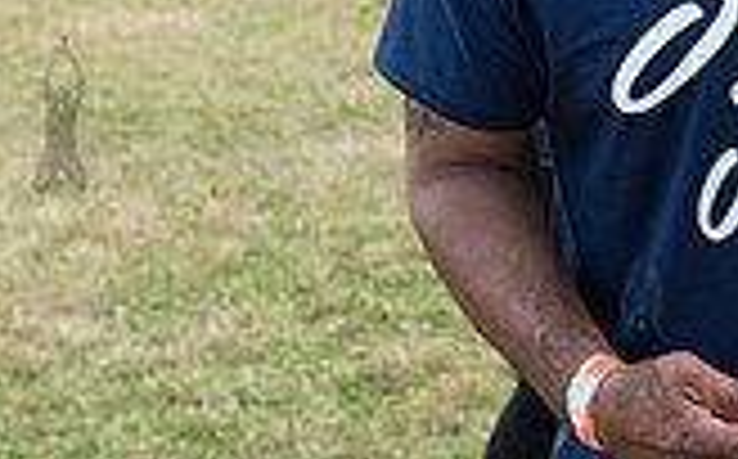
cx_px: 639
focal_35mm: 112
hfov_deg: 18.4
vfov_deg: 11.4
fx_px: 2250
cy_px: -106
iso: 250
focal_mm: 31
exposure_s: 1/250
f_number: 4
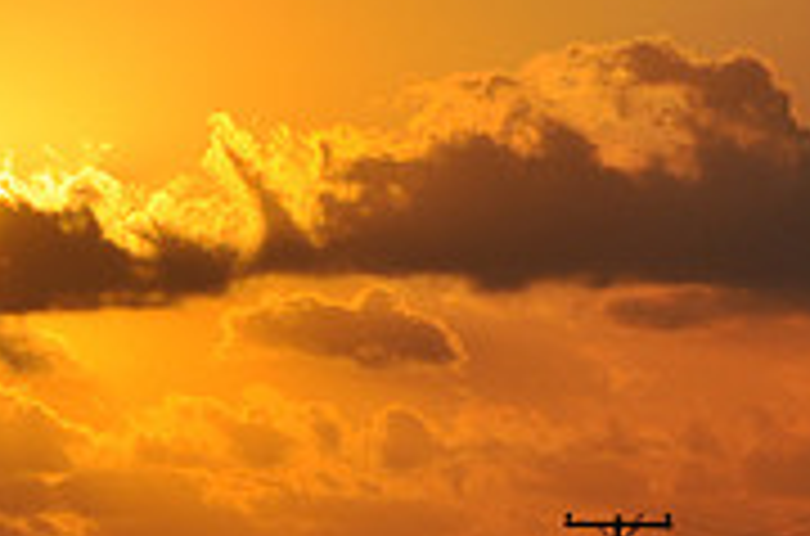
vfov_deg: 2.7
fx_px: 11391
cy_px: 218
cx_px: -36
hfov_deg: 4.1
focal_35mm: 508
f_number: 14
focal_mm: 105
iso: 200
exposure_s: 1/800
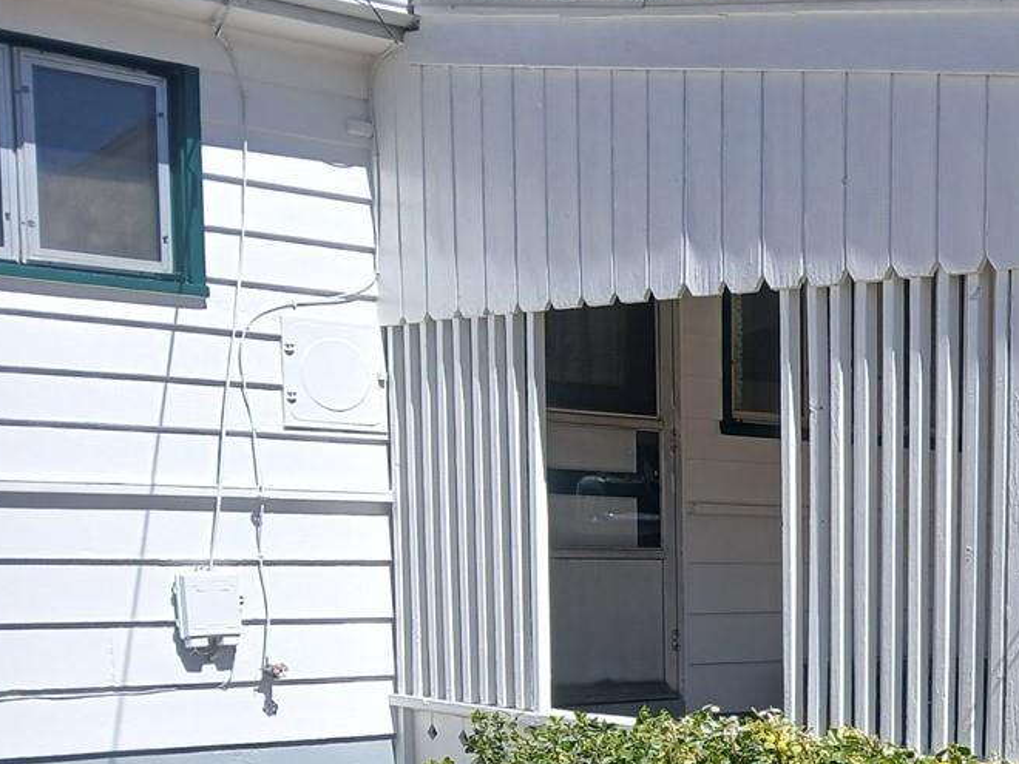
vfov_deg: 22.3
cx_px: 1187
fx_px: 1855
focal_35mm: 63
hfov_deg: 27.4
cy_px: 792
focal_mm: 3.98
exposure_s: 1/741
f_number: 1.8
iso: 20
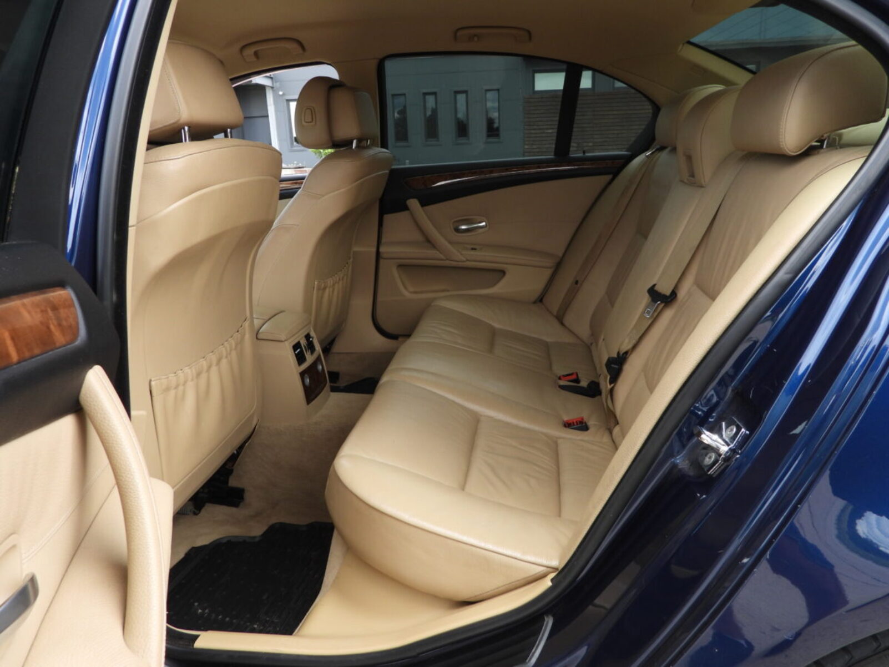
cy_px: 334
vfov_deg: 56.8
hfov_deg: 71.6
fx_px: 616
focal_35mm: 24
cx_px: 444
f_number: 2.8
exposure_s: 1/250
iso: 100
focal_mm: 4.3
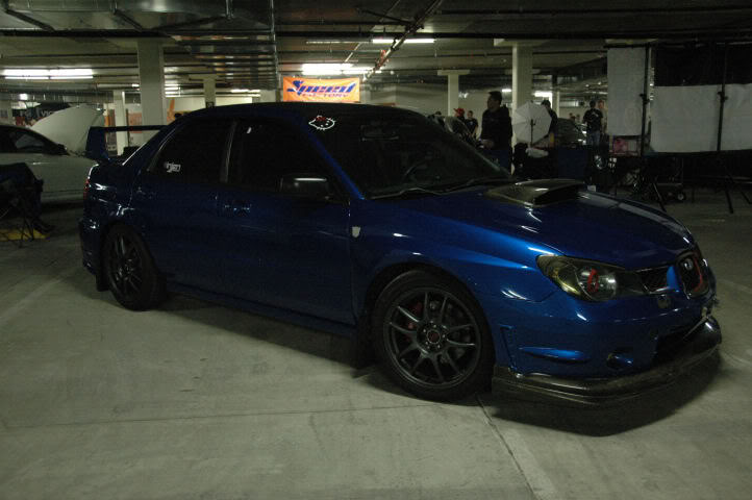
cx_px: 376
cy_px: 250
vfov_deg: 39.9
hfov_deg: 57.3
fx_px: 689
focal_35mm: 33
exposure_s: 1/25
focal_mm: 22
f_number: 3.8
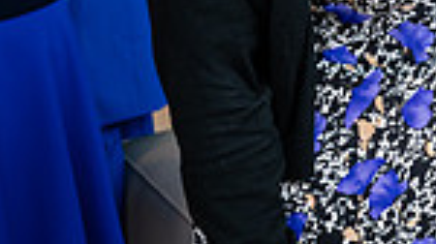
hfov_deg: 18.2
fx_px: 1282
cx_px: 538
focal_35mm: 111
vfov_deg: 10.6
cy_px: -102
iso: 400
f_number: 3.2
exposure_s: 1/200
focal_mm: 27
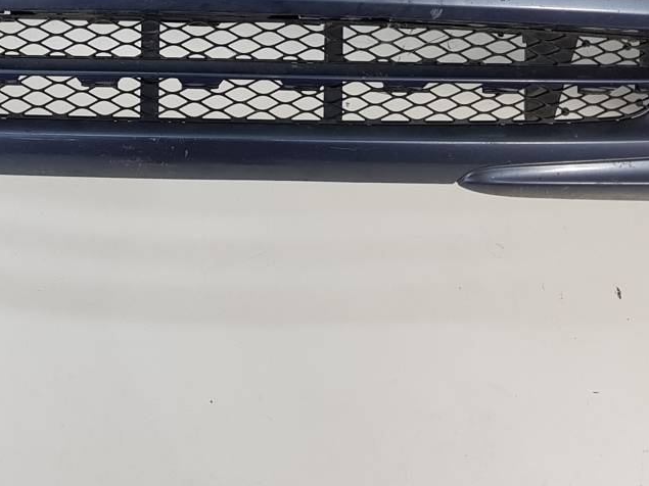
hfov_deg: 32.2
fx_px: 1106
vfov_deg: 23.5
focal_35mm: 59
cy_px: -23
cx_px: 177
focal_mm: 4.2
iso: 64
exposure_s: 1/100
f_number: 1.7
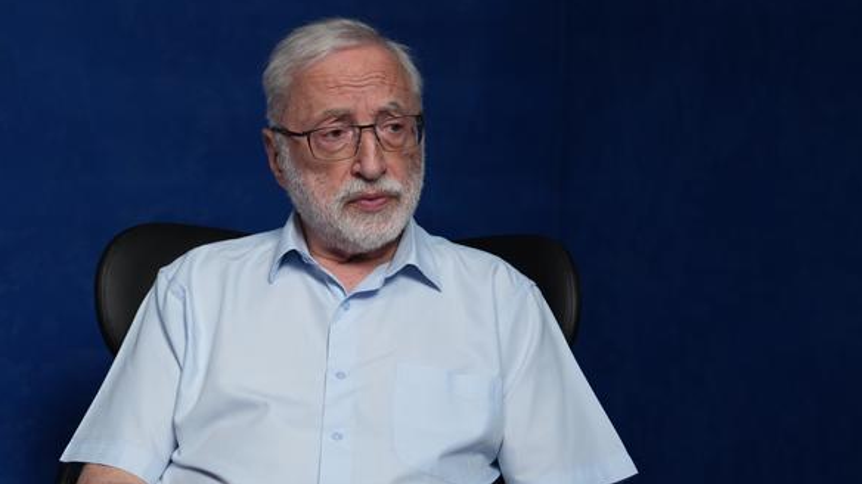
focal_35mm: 62
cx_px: 409
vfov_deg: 19.4
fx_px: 1417
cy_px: 274
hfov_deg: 33.8
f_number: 2.8
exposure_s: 1/160
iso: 1000
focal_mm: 48
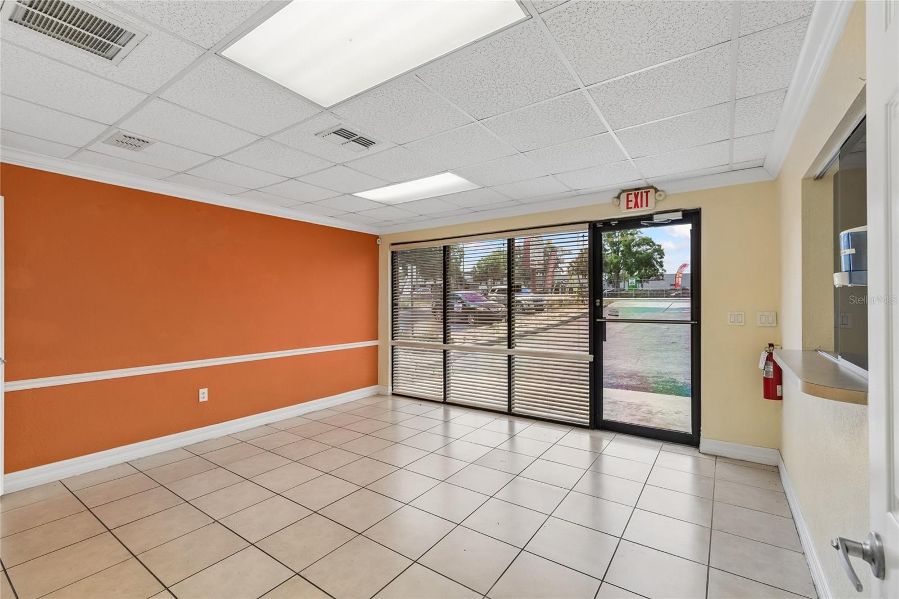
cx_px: 450
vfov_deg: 77.3
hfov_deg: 100.4
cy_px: 300
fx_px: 374
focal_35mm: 15
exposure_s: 1/13
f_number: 7.1
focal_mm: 10
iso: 100
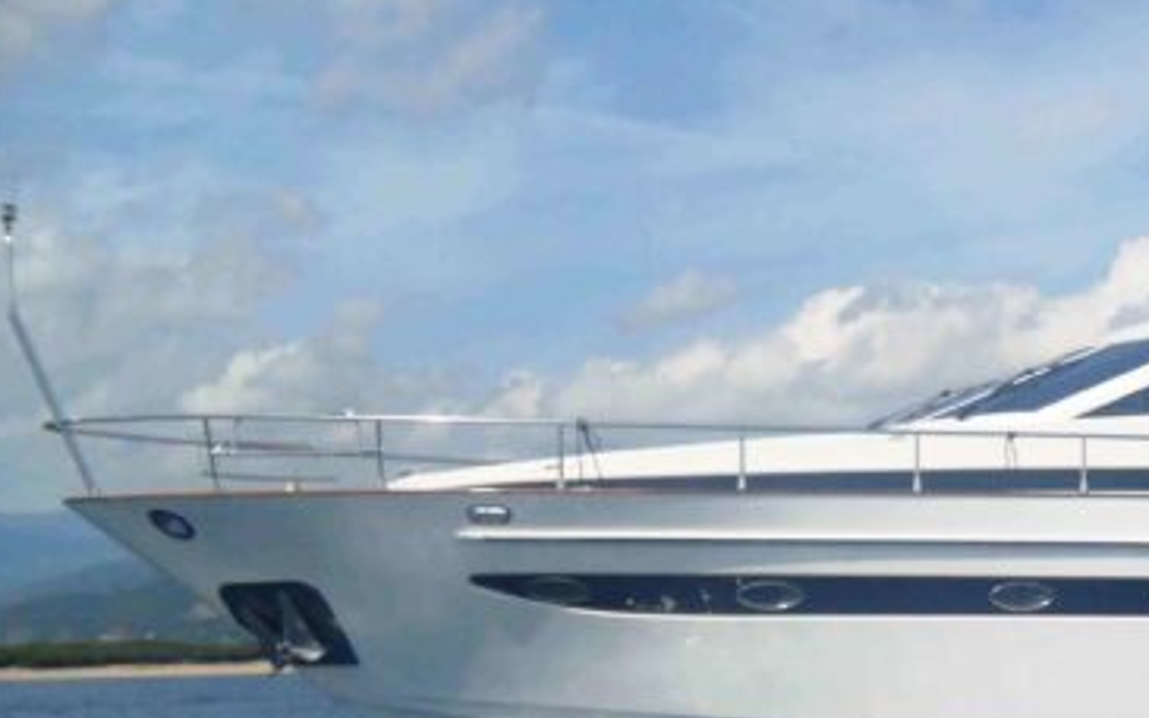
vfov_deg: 16.5
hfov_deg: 25.0
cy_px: 639
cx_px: 1190
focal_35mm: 78
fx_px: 2442
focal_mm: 6.3
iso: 80
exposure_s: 1/350
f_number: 7.6
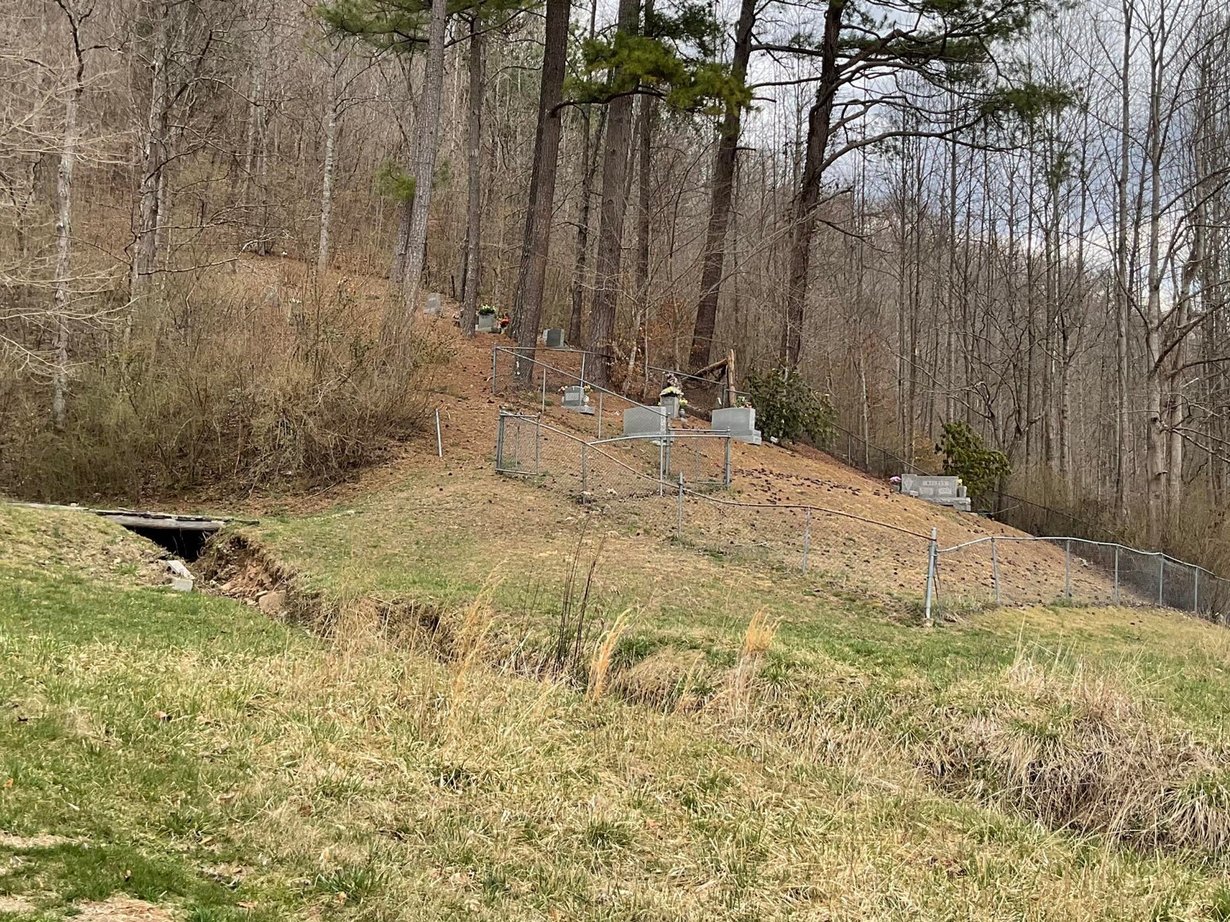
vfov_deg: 35.8
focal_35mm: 40
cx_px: 625
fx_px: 1421
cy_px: 370
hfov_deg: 46.8
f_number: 1.8
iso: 16
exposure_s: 1/534
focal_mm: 3
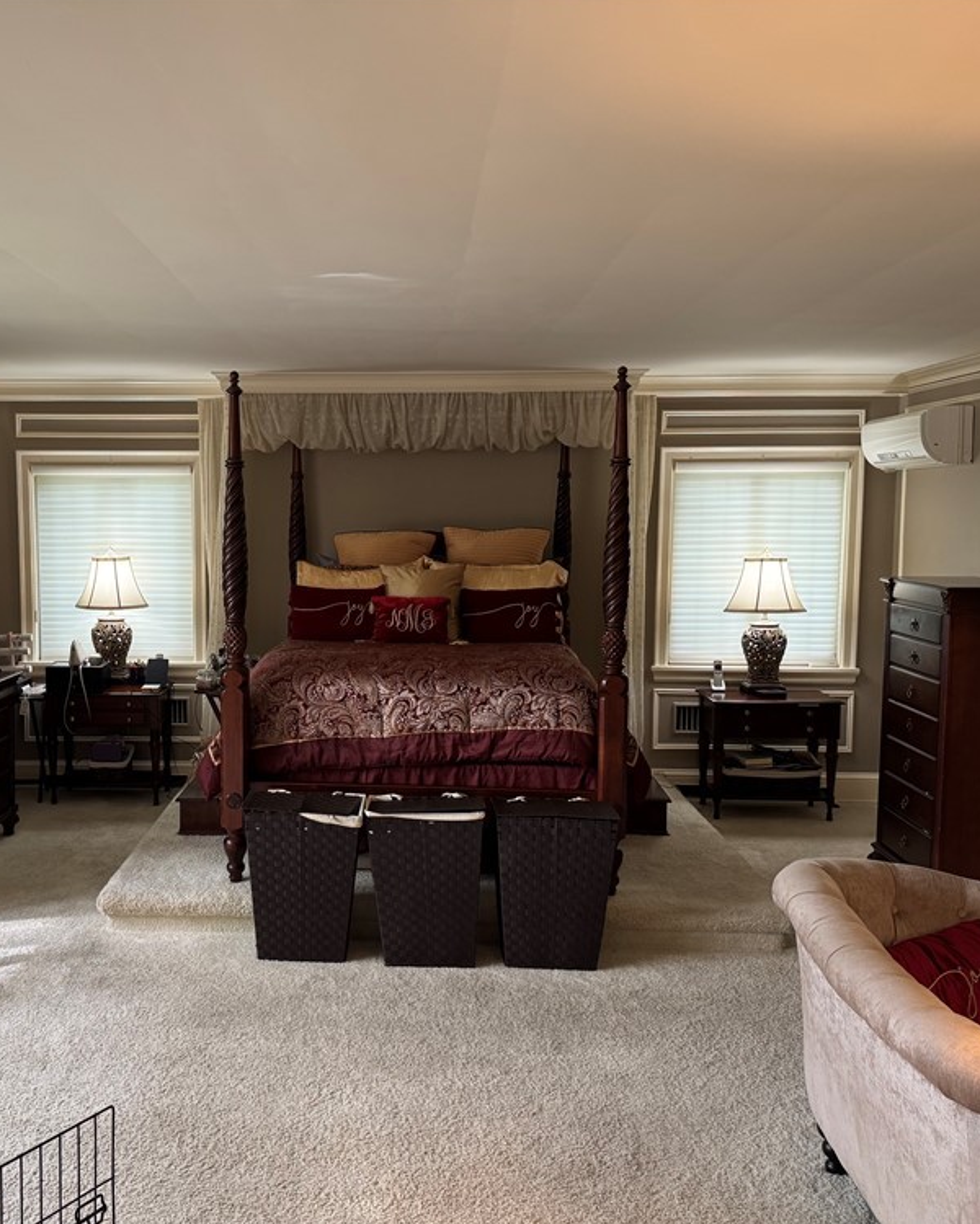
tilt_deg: -5.2
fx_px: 1160
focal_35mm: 32
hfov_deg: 45.1
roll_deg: +0.2
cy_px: 619
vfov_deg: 55.7
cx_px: 320
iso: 200
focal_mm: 6.76
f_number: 1.78
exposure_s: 1/60
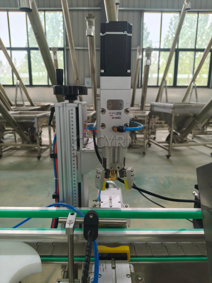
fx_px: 188
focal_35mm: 23
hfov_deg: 58.9
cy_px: 142
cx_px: 106
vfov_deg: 73.9
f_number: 1.88
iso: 50
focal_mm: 5.56
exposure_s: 1/100
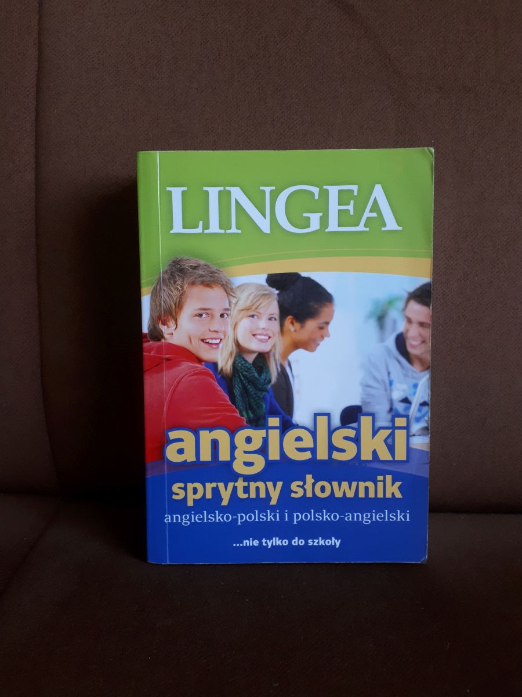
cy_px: 348
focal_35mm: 27
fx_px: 543
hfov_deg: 51.4
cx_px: 261
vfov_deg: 65.3
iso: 160
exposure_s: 1/25
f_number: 1.9
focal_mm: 3.6
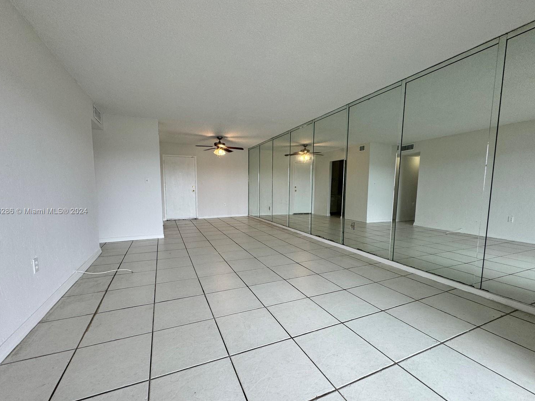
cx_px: 259
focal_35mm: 15
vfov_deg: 81.7
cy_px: 212
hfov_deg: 98.1
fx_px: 232
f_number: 2.2
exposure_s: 1/120
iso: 80
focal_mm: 2.22
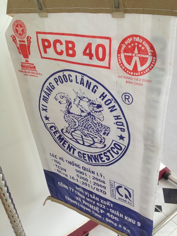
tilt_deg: -30.5
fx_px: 225
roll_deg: +5.2
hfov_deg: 43.0
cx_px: 88
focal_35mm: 33
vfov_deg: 55.3
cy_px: 118
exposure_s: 1/120
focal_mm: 4.12
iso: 80
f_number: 2.4
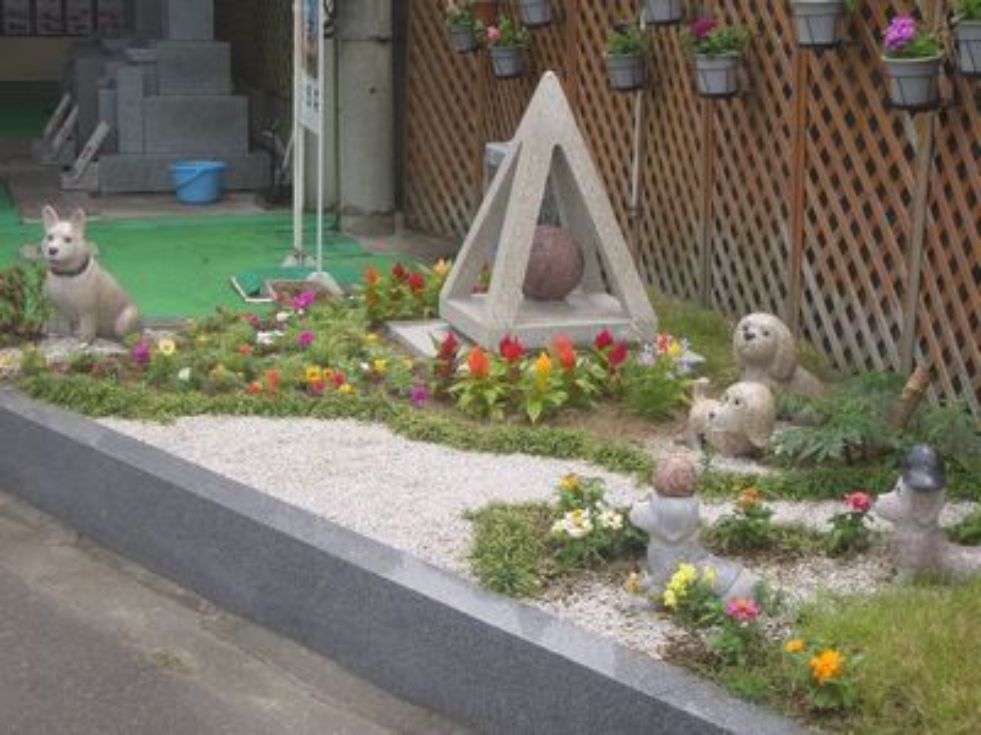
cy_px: 368
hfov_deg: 31.2
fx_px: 1757
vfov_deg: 23.7
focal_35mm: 62
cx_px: 490
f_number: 3.5
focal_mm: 10.2
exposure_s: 1/320
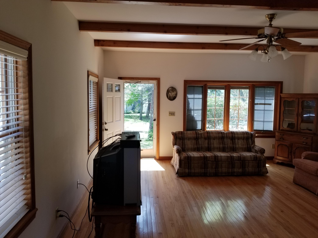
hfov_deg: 67.3
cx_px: 159
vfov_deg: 53.1
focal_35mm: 26
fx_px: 239
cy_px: 119
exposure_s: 1/228
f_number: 1.7
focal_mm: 4.25
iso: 50
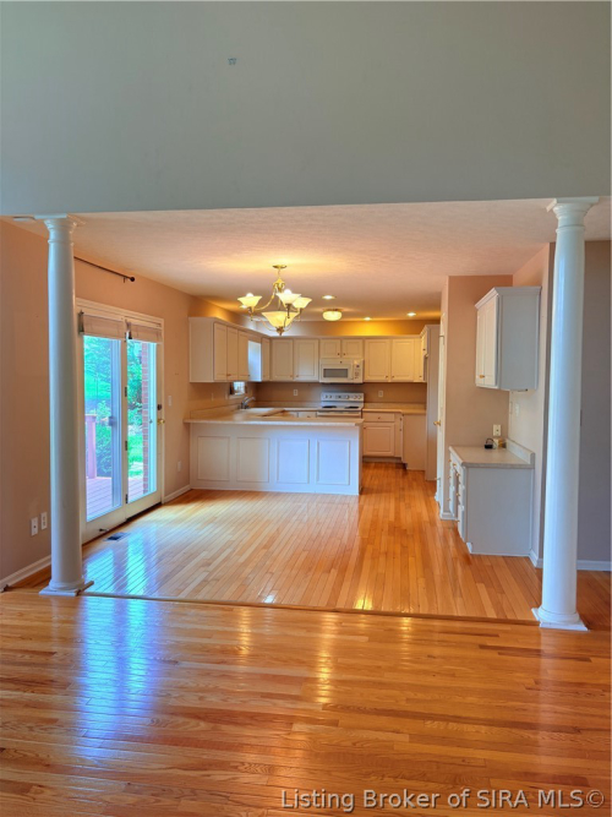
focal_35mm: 26
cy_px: 408
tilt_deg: -2.7
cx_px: 306
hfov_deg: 53.0
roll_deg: +0.1
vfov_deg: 67.3
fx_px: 613
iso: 80
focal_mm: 5.96
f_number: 1.6
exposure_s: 1/170
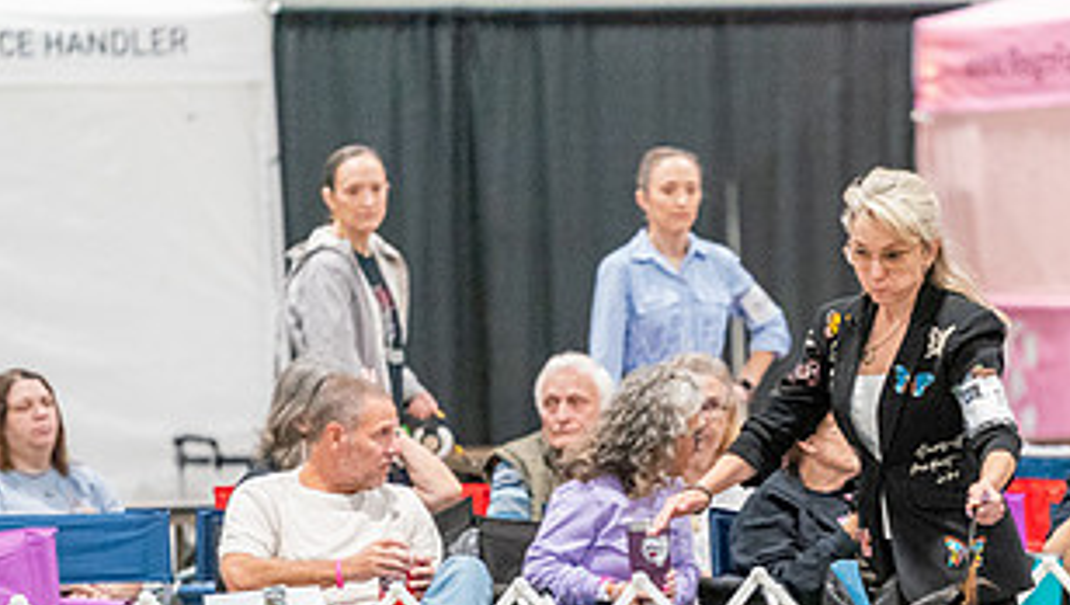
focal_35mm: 394
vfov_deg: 3.1
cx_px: 862
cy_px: 586
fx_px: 11190
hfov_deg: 5.5
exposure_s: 1/250
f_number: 2.8
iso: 8000
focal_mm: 200
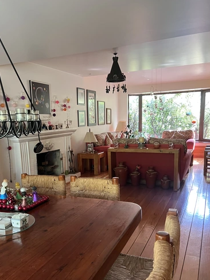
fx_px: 259
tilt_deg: -9.6
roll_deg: +1.3
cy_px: 165
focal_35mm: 32
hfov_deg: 44.0
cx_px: 85
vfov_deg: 56.5
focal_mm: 5.7
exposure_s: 1/60
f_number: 1.5
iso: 320
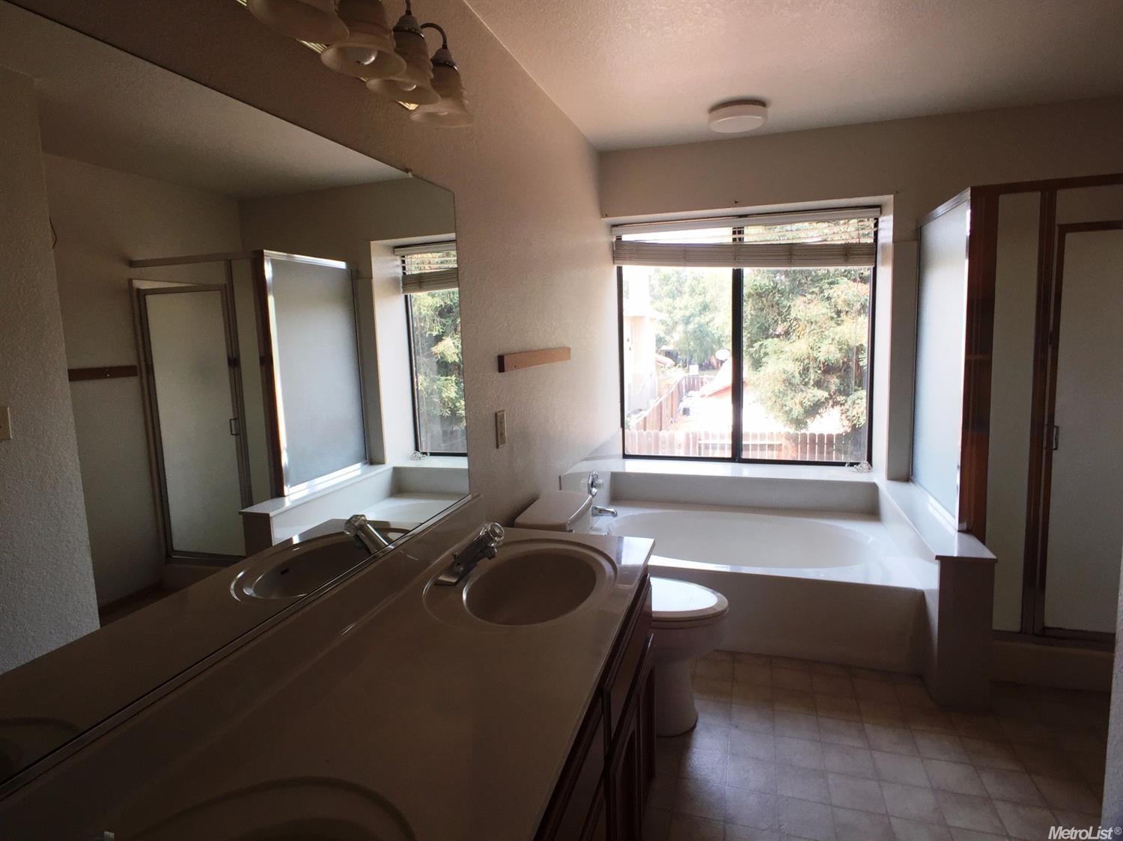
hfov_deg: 61.7
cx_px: 562
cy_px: 420
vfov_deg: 48.2
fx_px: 941
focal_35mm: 29
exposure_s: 1/120
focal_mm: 4.15
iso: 40
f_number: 2.2
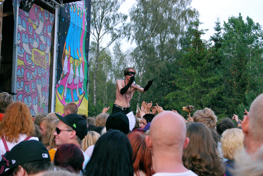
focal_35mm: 82
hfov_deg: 24.6
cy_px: 88
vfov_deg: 16.6
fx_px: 603
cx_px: 132
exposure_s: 1/250
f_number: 8
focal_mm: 55
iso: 1600
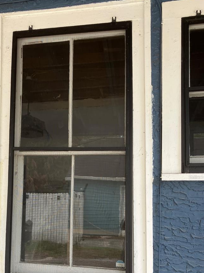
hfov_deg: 36.4
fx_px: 307
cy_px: 177
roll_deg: +0.3
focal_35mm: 39
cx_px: 69
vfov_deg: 47.3
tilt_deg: +2.0
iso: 25
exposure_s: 1/122
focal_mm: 3.99
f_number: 1.8
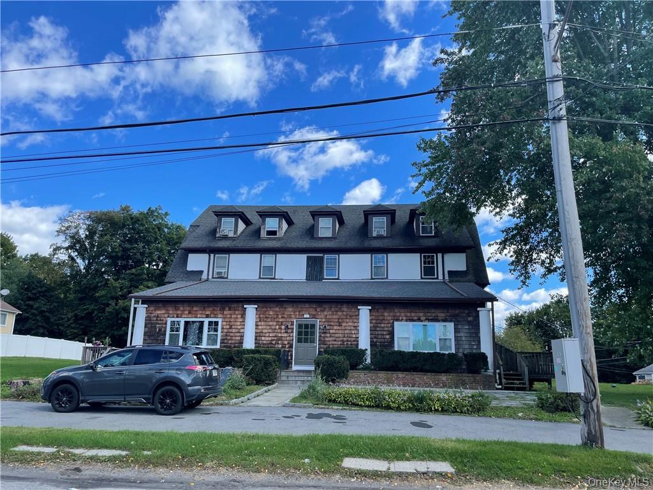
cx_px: 326
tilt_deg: +13.7
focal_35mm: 26
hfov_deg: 67.3
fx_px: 490
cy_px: 245
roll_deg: -0.5
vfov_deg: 53.1
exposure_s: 1/1825
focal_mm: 4.2
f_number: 1.6
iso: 32
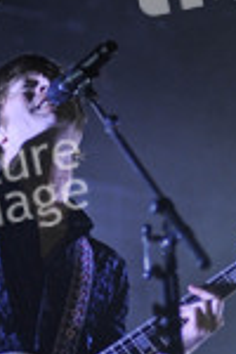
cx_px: 37
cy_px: 314
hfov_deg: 10.3
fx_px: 1308
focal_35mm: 133
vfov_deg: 15.3
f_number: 1.6
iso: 1600
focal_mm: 50
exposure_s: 1/250
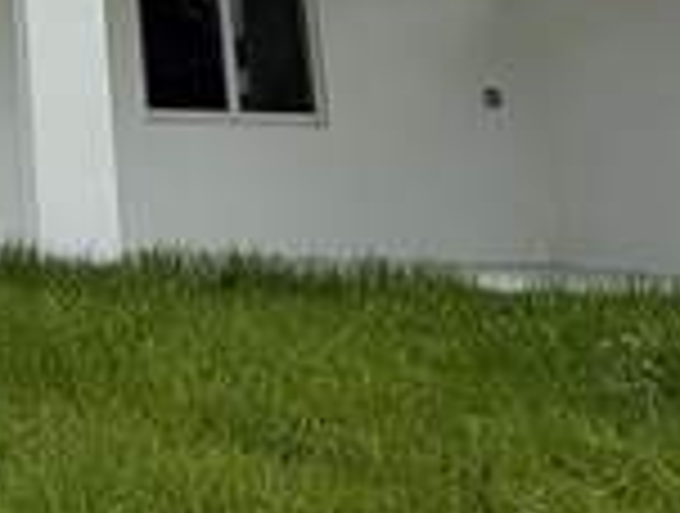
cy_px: -212
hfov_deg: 20.9
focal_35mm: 74
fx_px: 1457
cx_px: -423
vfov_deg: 18.2
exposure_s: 1/2092
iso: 20
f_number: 2.2
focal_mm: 2.22
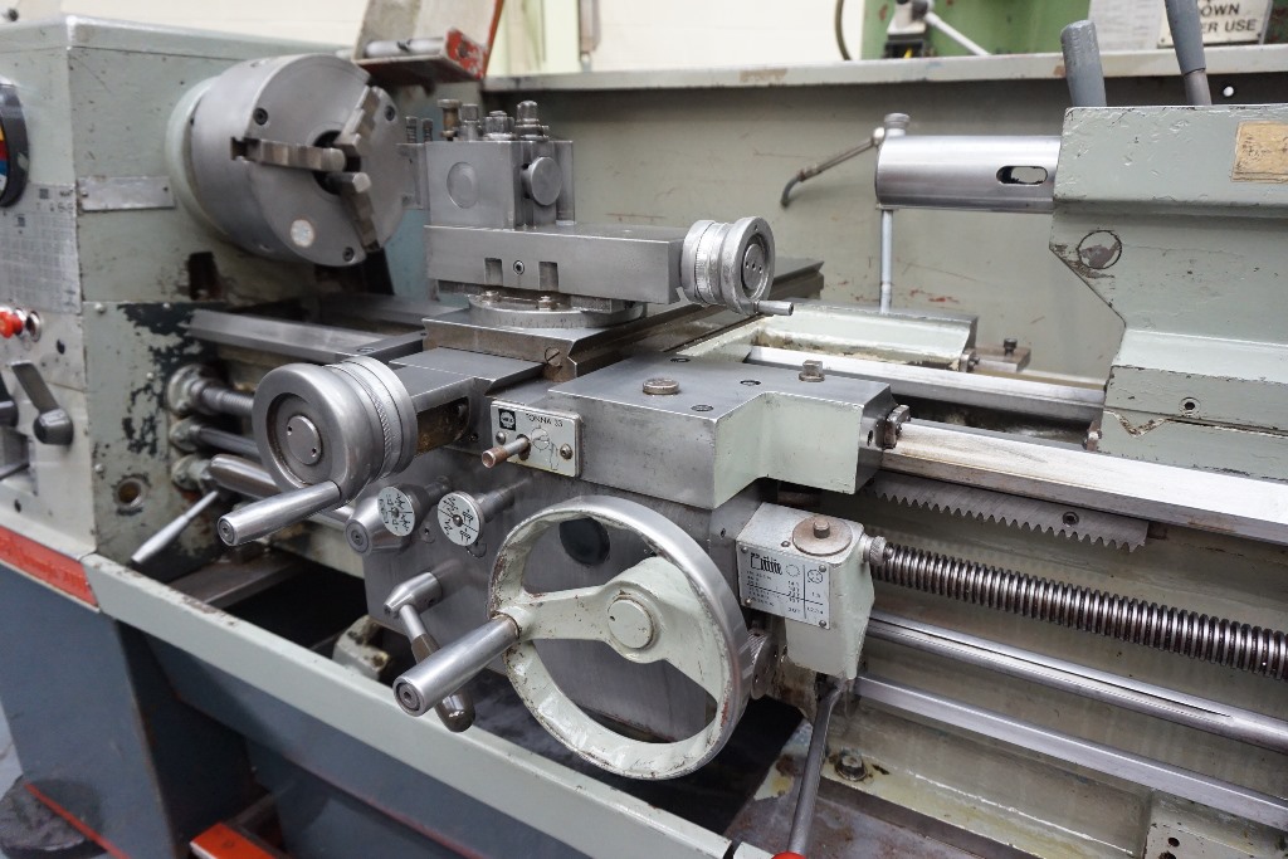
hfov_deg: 73.7
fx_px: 859
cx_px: 644
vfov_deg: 53.1
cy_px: 430
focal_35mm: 24
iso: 1600
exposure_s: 1/160
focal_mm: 16
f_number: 4
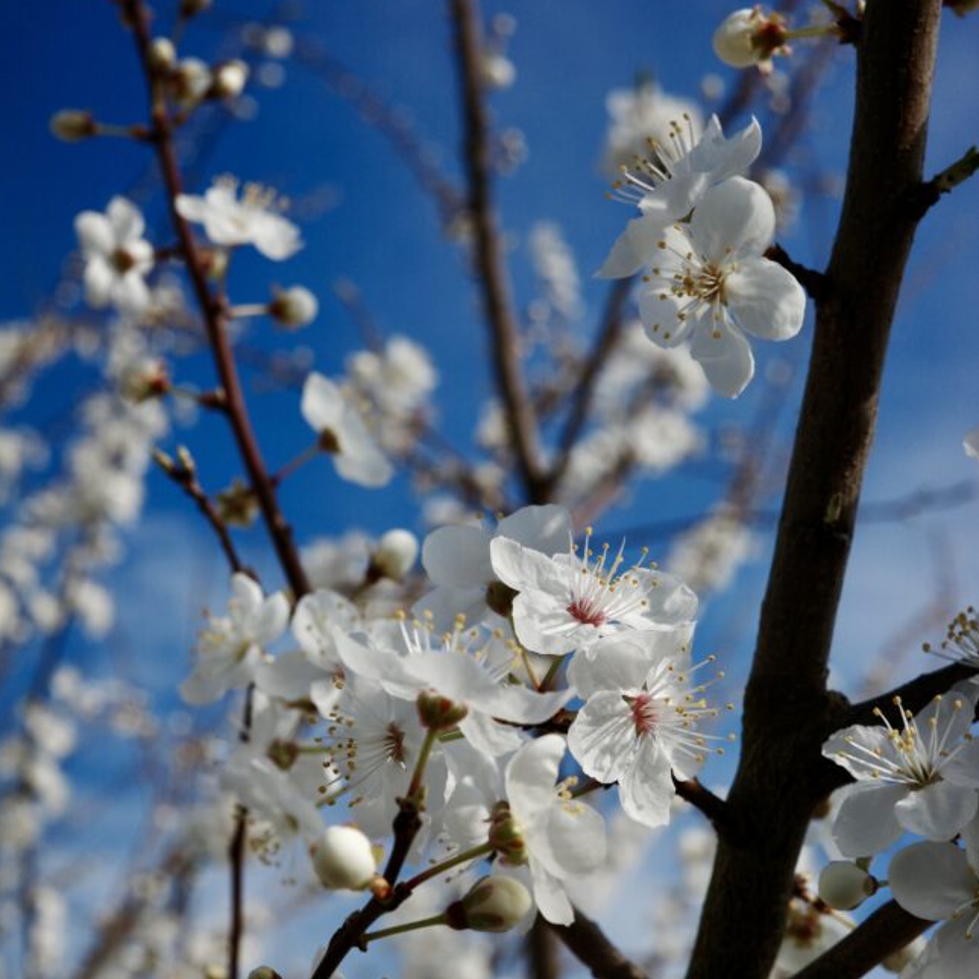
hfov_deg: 31.6
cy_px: 616
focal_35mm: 54
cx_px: 464
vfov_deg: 31.5
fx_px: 1728
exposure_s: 1/400
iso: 160
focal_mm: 26
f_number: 8
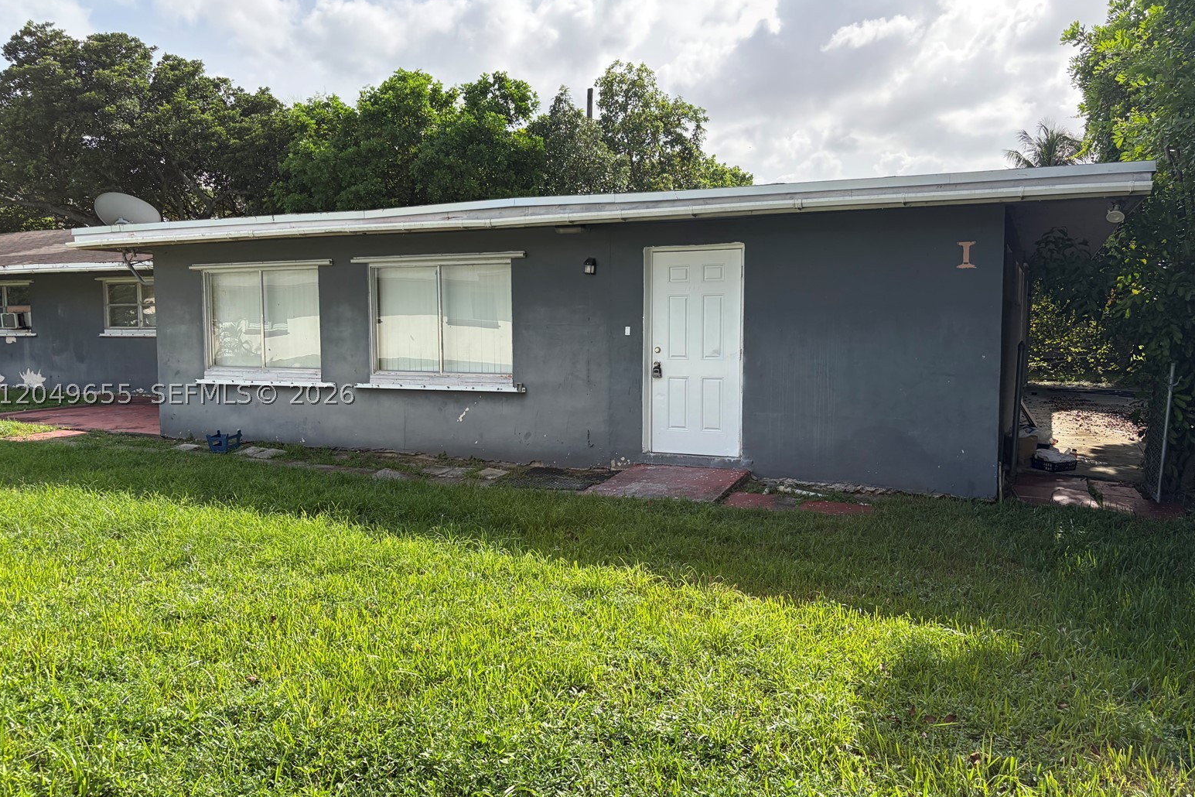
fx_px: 929
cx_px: 592
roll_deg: -0.1
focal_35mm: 28
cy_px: 394
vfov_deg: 46.4
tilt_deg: -5.0
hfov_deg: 65.5
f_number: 1.6
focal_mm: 5.96
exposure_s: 1/2865
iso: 64
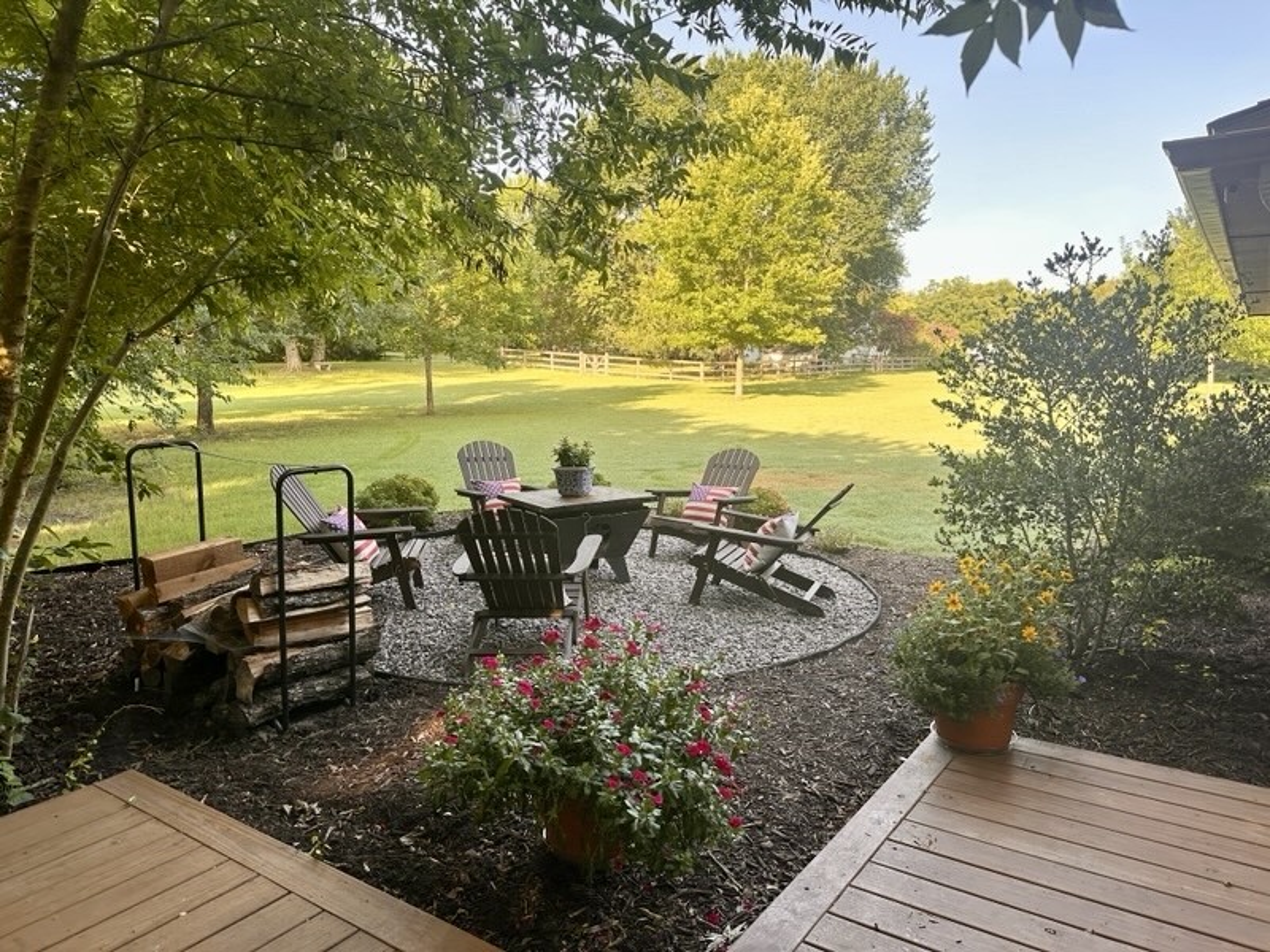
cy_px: 476
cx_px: 635
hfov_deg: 71.6
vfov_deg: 56.8
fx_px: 881
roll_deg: +0.6
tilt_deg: -6.8
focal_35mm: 24
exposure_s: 1/341
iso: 80
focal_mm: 6.86
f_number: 1.78
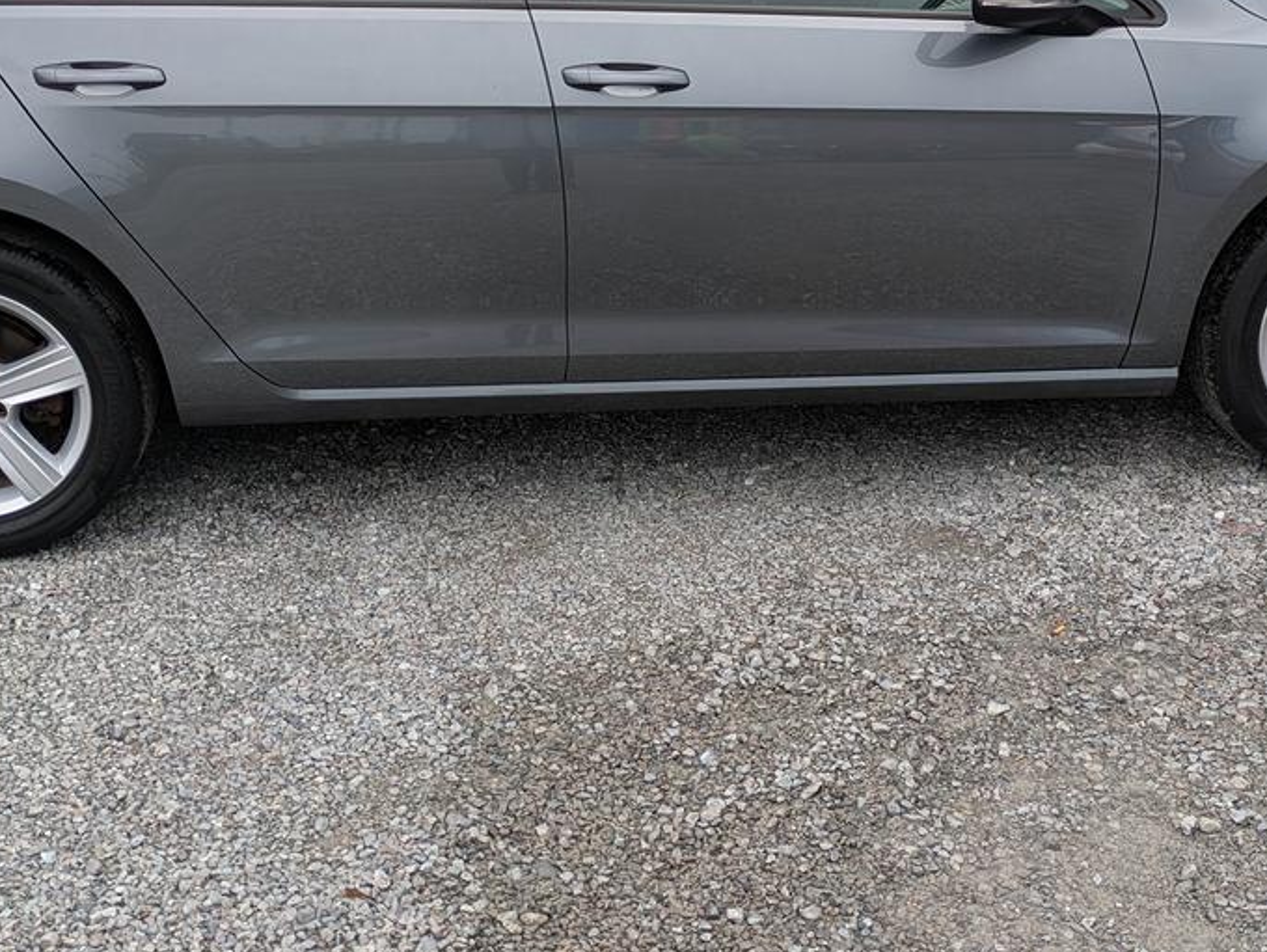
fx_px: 1721
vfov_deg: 30.6
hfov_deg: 40.4
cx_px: 638
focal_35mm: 47
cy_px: 279
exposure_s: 1/670
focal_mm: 5.43
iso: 43
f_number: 1.89
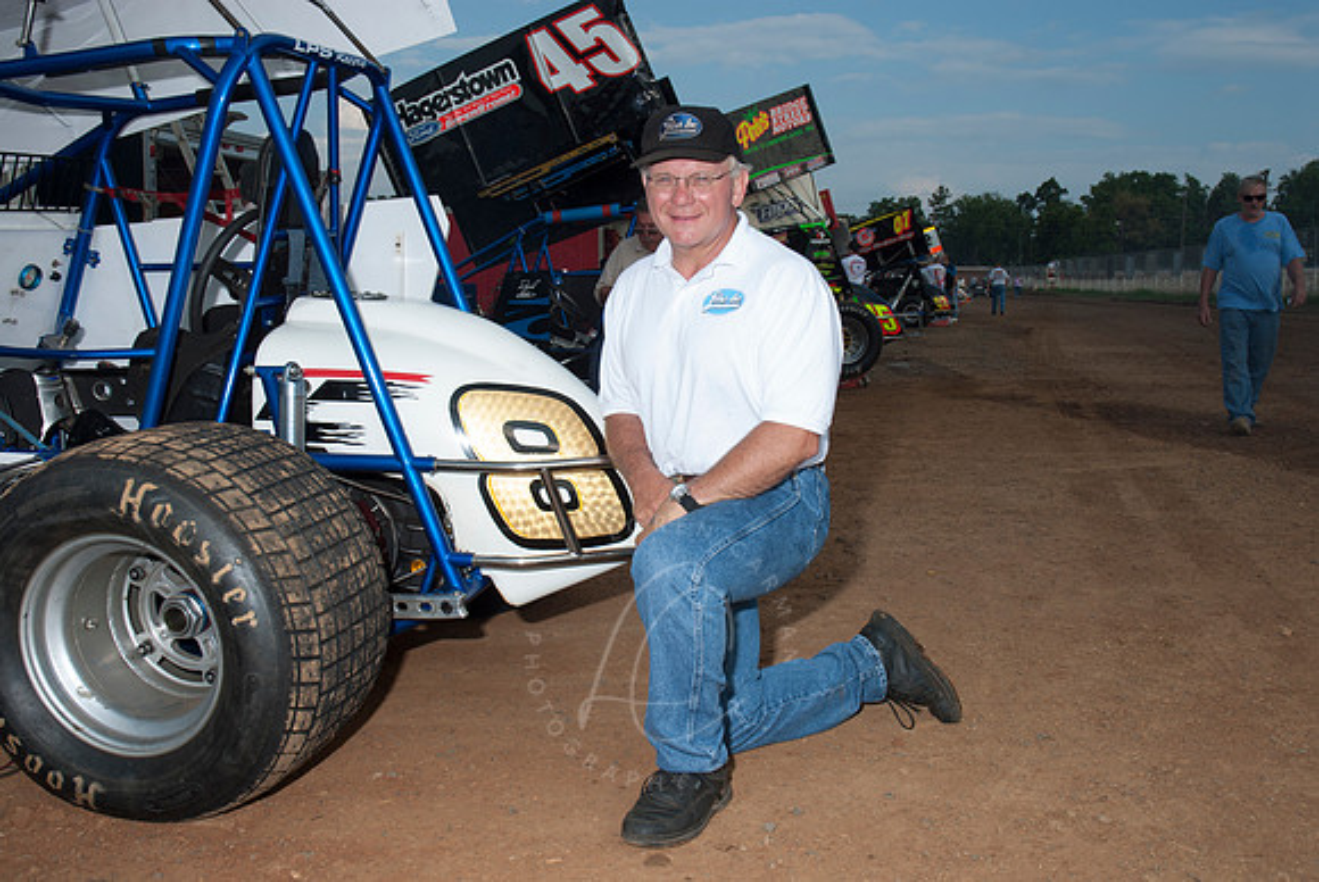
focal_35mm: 33
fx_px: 1210
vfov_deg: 40.1
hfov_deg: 57.2
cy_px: 441
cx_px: 660
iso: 100
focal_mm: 22
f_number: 7.1
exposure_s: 1/250
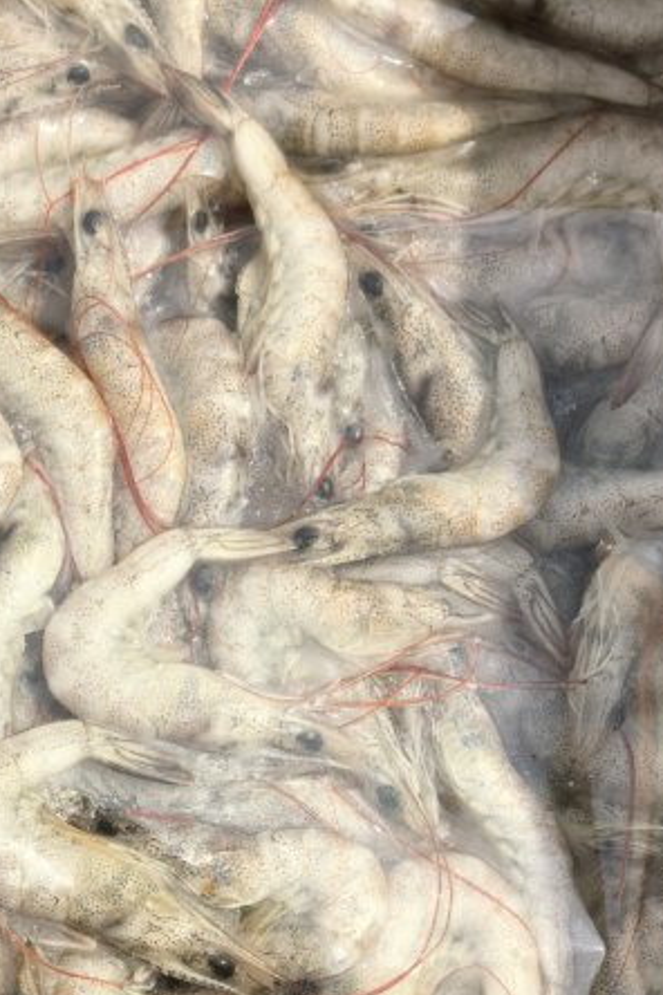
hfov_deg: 22.5
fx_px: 1657
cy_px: 799
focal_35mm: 60
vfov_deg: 32.5
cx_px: 195
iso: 50
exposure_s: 1/675
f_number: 4
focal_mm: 6.98
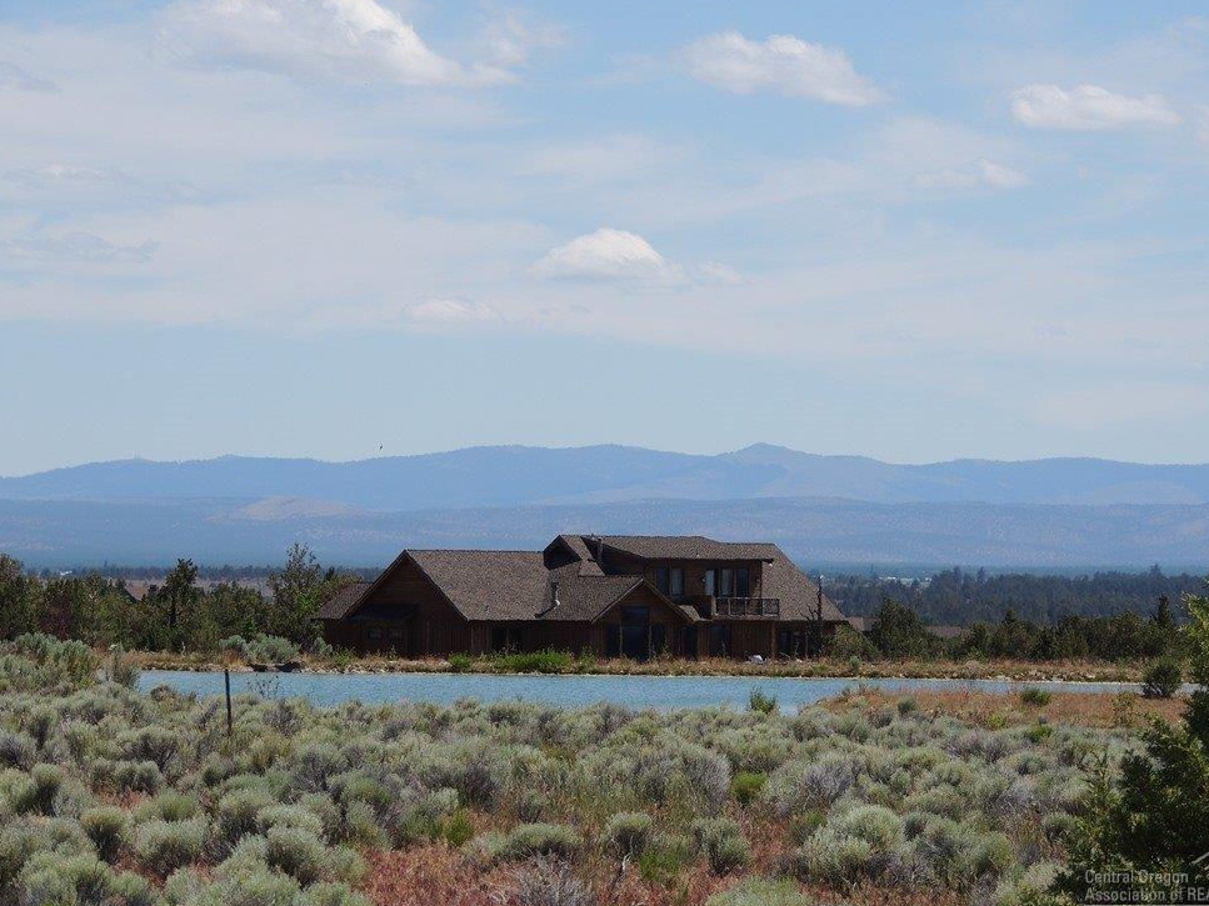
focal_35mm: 180
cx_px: 634
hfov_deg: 11.0
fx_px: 6286
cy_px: 450
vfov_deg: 8.2
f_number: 4.5
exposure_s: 1/1000
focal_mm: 30.3
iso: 100
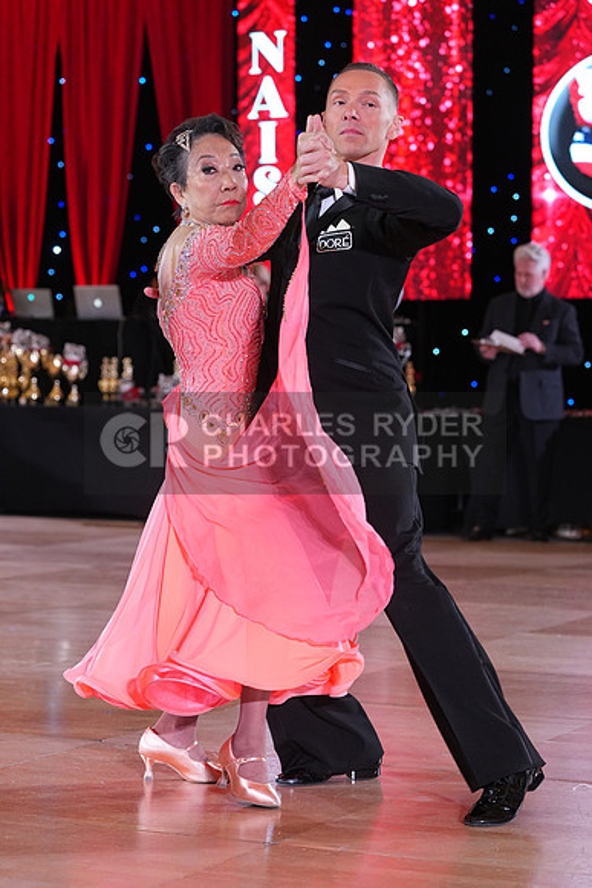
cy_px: 444
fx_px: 2243
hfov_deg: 15.0
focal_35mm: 91
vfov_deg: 22.4
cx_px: 296
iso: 2500
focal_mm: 91
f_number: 4.5
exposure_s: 1/250
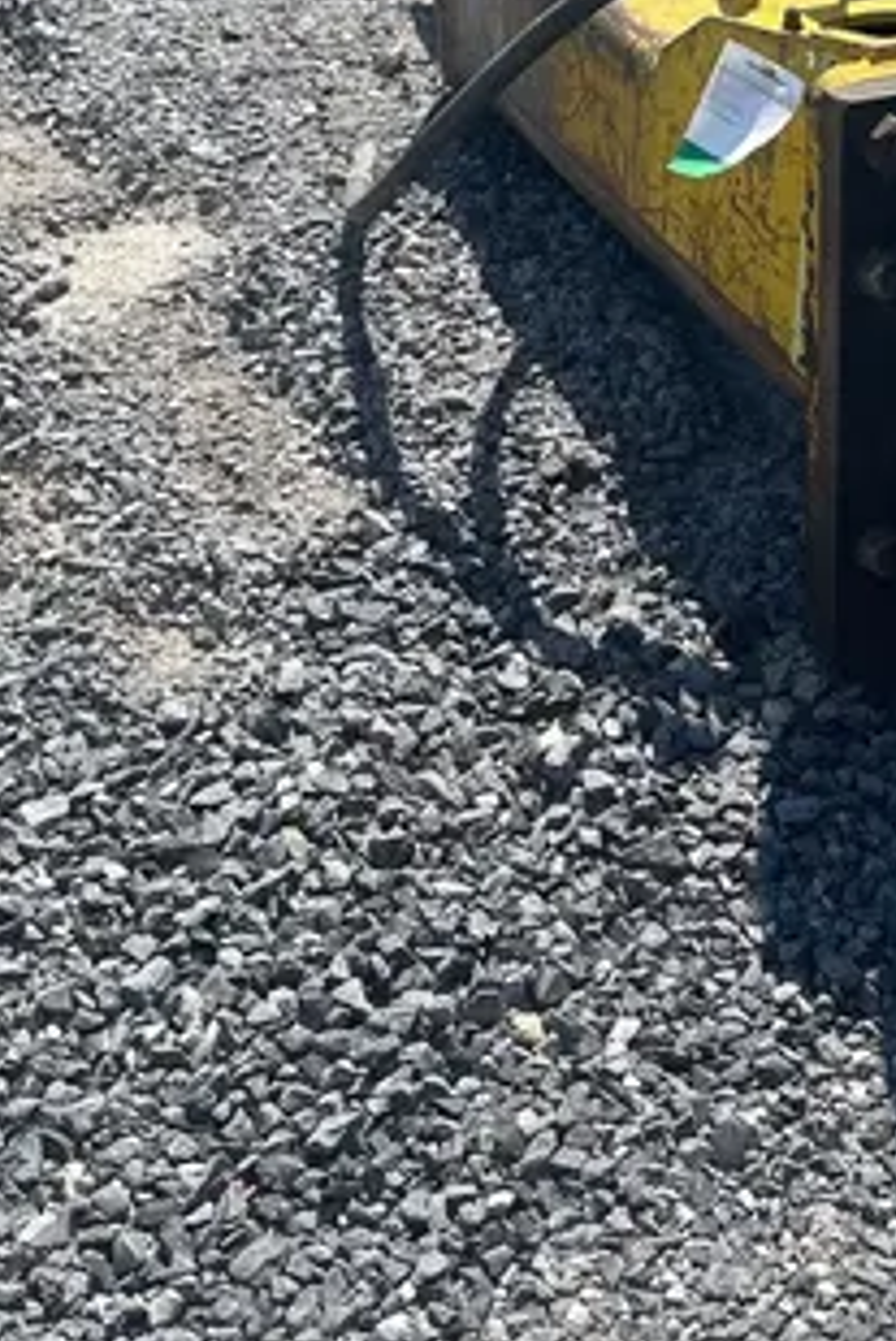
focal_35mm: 64
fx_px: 2386
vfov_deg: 31.3
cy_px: 530
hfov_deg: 20.9
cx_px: 792
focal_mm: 4.2
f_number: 1.6
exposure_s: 1/2817
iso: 32
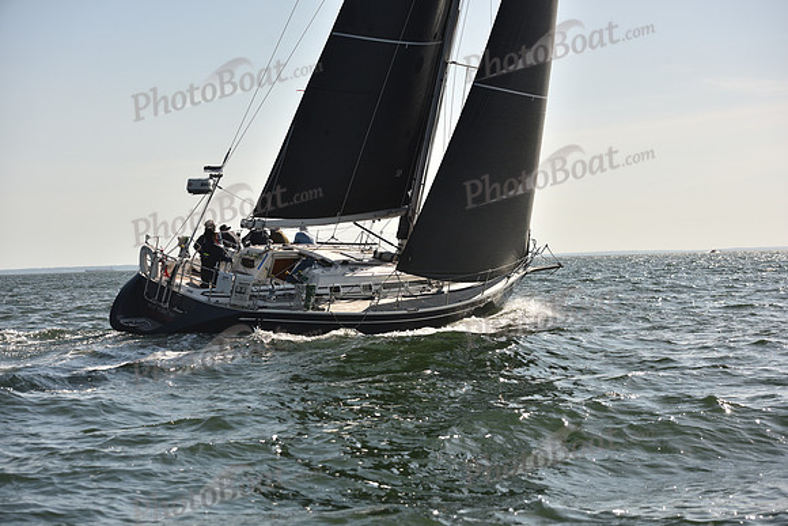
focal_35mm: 70
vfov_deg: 19.5
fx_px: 1533
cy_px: 263
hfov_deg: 28.8
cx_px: 394
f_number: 5
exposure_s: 1/1000
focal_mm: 70
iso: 250
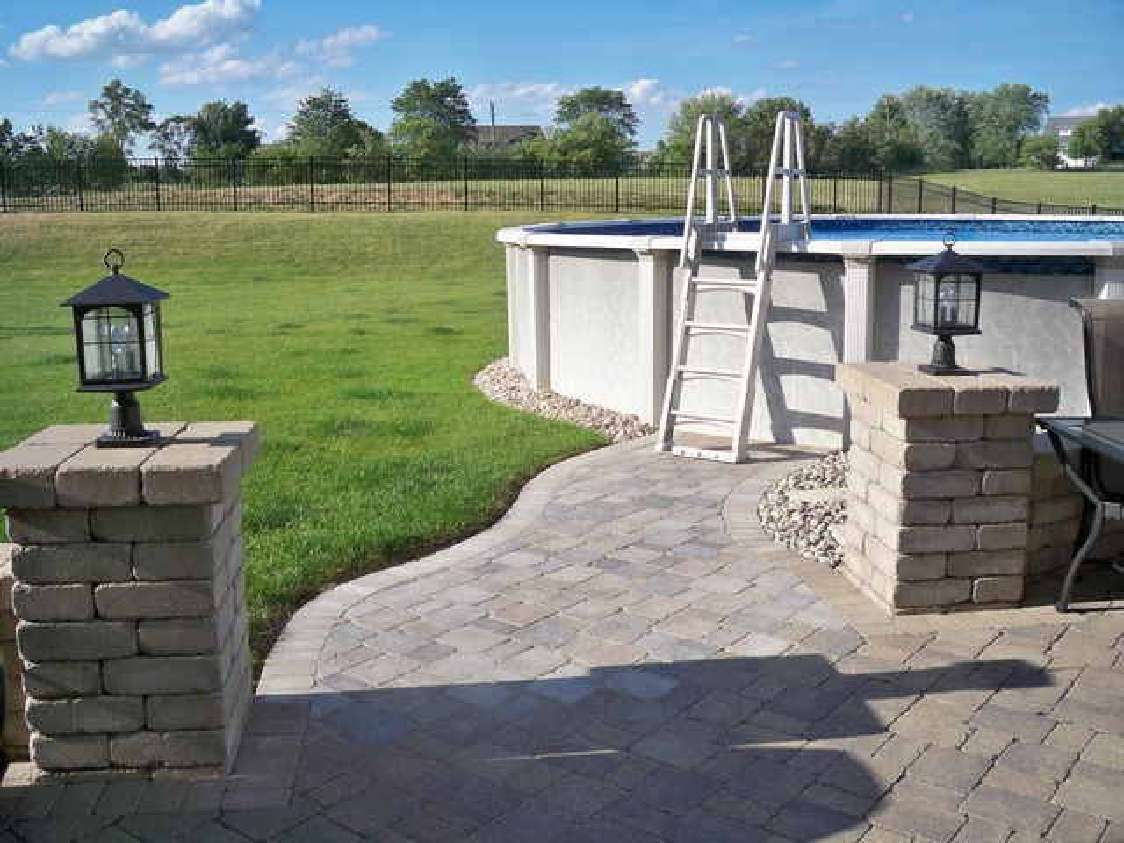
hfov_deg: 52.6
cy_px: 422
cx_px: 562
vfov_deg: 40.7
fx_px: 1136
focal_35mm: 35
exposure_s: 1/320
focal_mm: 6.3
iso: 64
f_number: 4.7
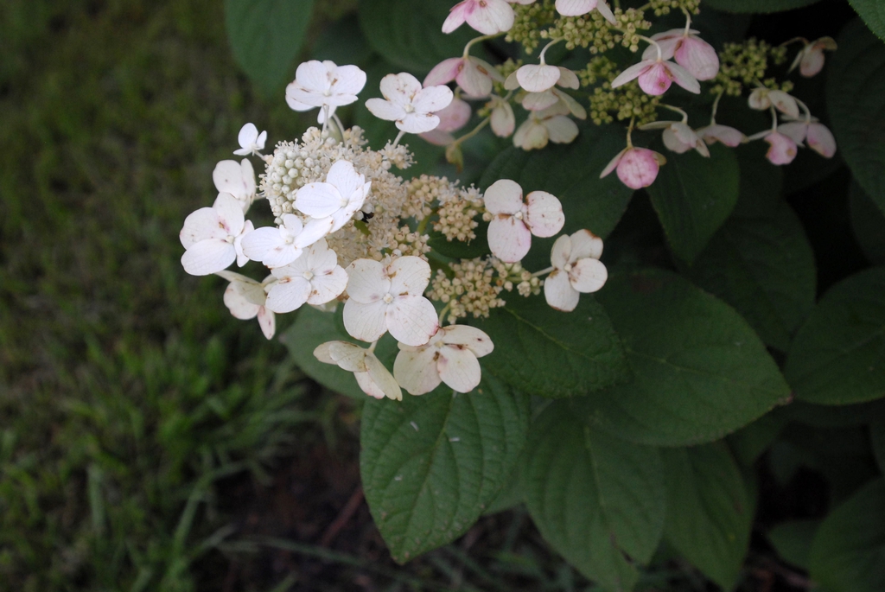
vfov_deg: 32.0
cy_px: 296
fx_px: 1034
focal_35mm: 42
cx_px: 442
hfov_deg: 46.4
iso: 400
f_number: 5
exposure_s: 1/100
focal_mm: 28
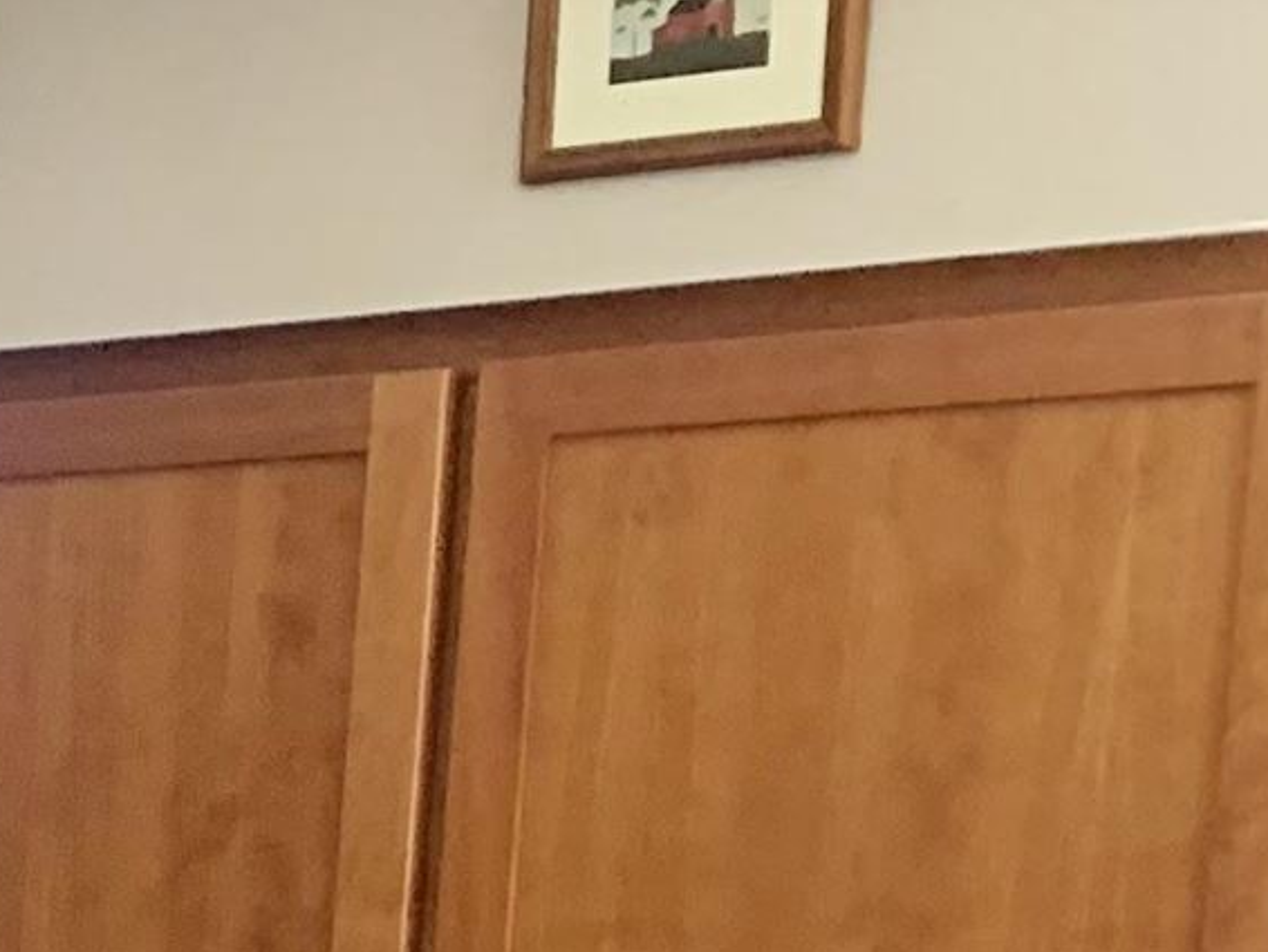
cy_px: 1788
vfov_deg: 9.9
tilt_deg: -8.9
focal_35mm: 141
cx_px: -2005
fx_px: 5167
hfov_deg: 11.1
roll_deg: -0.1
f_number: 1.8
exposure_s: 1/60
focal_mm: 4.25
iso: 200
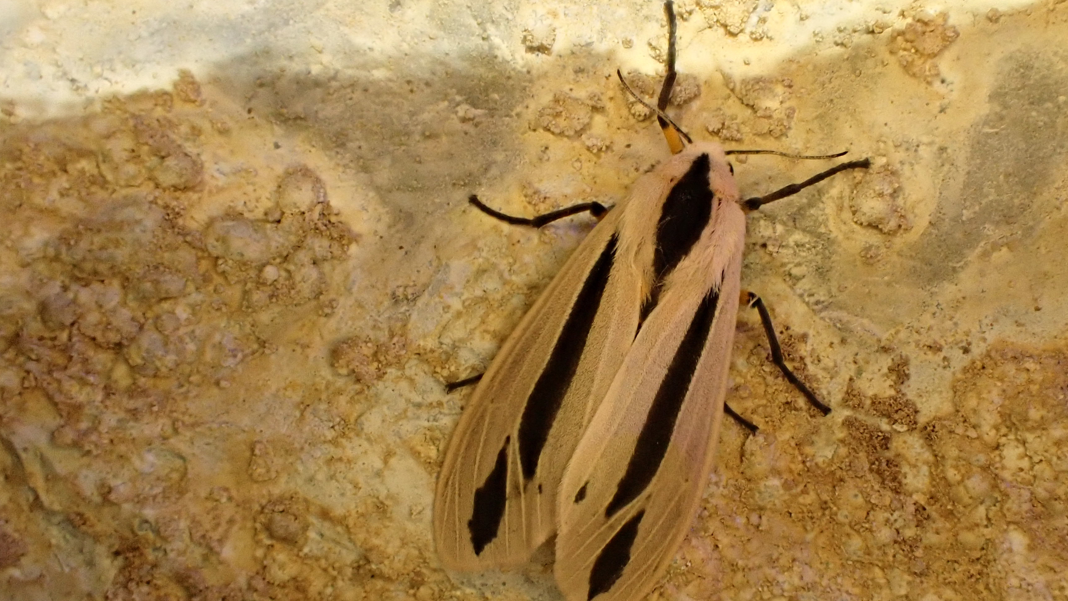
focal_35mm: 38
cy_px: 342
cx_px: 603
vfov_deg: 31.2
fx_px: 1076
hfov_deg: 52.6
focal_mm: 5.4
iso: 800
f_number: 3.2
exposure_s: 1/100
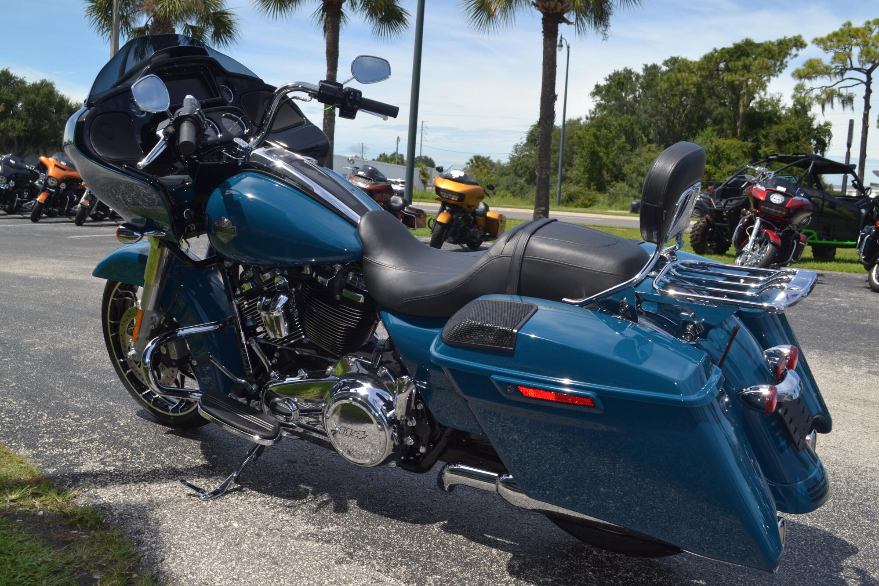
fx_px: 806
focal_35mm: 33
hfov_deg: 57.2
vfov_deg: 40.0
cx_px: 440
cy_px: 293
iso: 100
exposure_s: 1/200
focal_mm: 22
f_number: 8
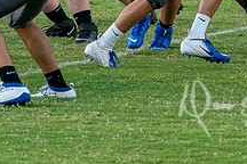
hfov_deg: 4.0
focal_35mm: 517
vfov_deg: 2.7
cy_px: -66
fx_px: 3547
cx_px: 206
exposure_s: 1/1000
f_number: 5.6
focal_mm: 148
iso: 2000
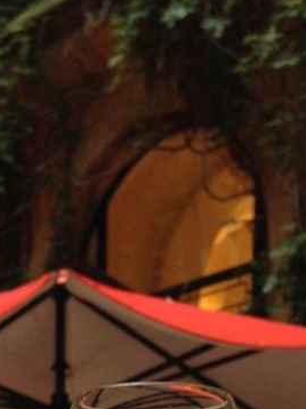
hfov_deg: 12.3
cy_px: 706
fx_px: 1392
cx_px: -29
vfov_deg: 14.8
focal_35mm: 118
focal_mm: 4.12
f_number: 2.4
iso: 80
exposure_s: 1/20
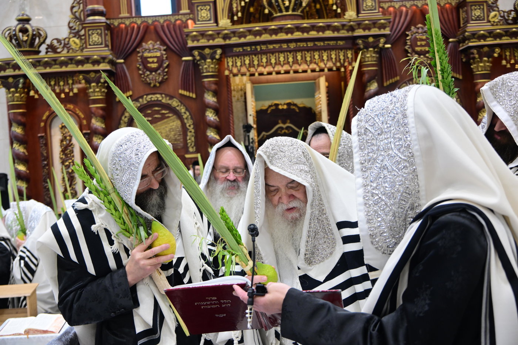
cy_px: 172
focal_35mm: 41
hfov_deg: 47.4
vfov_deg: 32.6
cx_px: 259
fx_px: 590
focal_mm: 41
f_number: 5.6
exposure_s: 1/125
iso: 1000
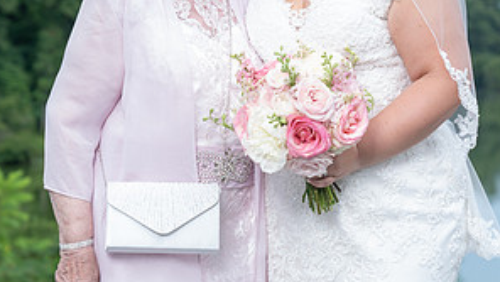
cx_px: 252
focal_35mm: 150
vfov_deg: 8.1
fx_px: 1990
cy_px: 2
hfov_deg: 14.3
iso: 50
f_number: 4
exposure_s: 1/250
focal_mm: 70
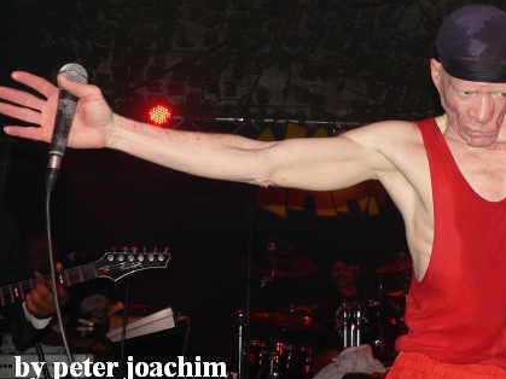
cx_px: 346
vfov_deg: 30.0
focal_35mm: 48
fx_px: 701
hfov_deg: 39.1
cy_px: 124
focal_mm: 6
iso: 100
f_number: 2.8
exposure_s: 1/60
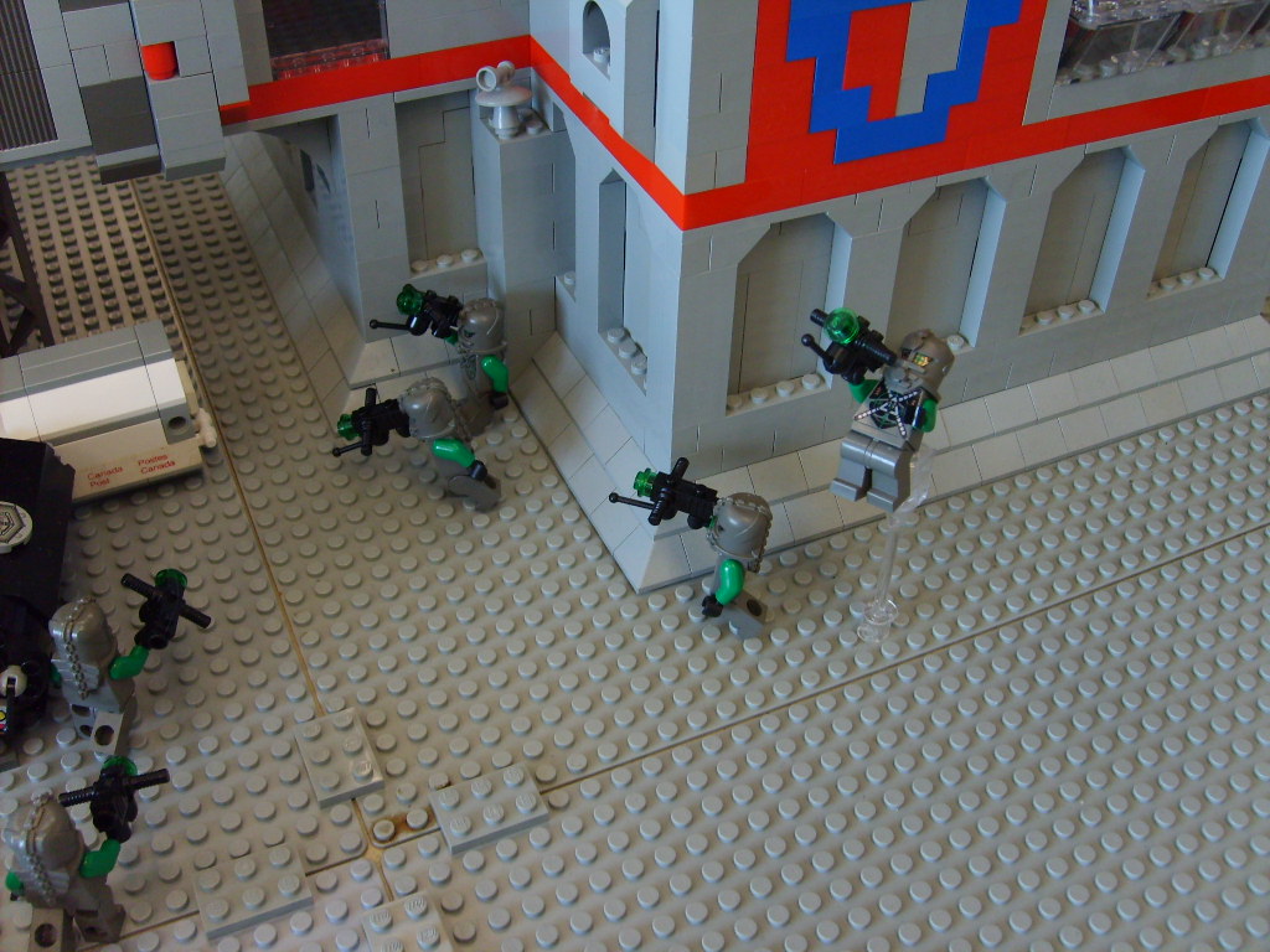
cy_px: 476
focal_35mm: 35
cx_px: 635
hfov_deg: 52.6
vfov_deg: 40.7
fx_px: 1284
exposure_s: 1/30
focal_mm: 5.8
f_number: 2.8
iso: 100
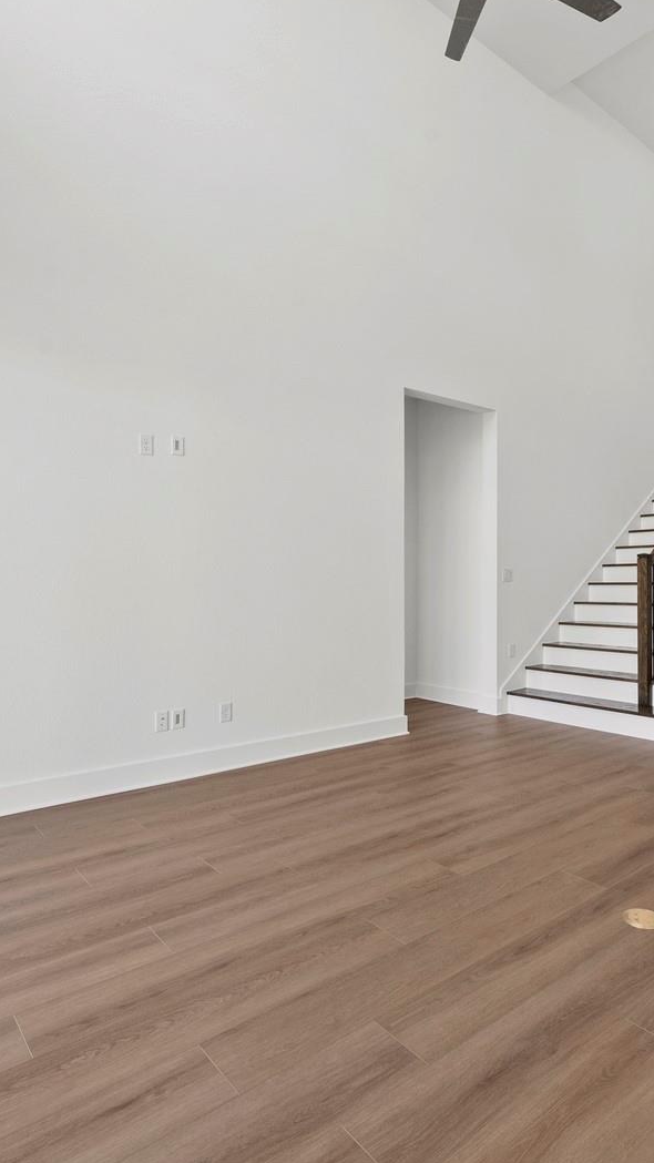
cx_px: 434
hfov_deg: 52.6
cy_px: 585
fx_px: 647
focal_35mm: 21
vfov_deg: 83.8
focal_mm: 13
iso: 400
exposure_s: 1/15
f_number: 11
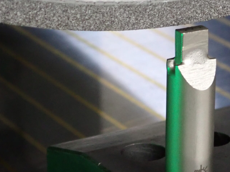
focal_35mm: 201
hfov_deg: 9.8
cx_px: 166
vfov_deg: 7.4
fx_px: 1335
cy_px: 53
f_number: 4.9
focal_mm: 18
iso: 800
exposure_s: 1/25
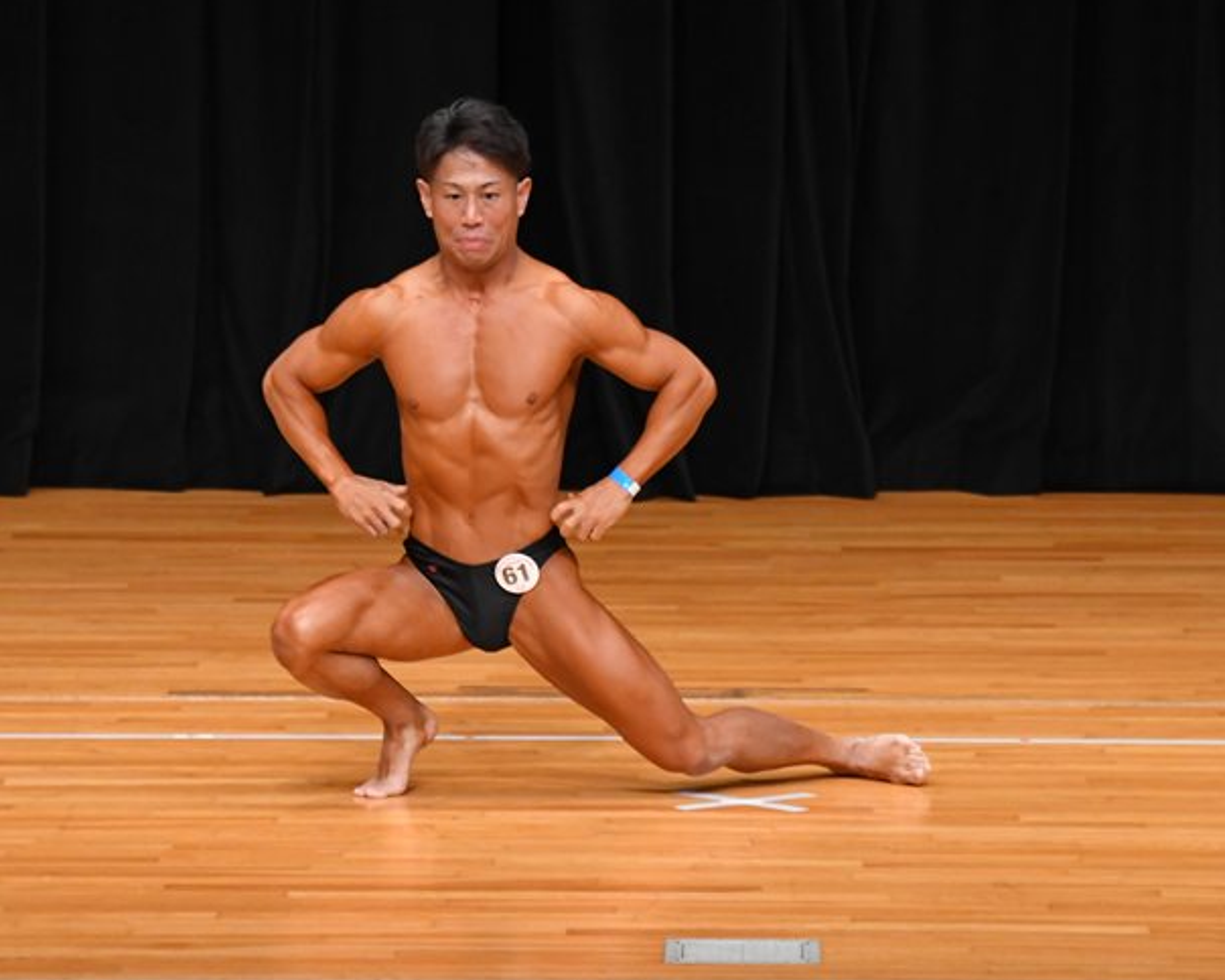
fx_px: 13086
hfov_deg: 5.4
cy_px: 465
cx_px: 492
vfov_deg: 4.3
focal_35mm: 361
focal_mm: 200
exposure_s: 1/400
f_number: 5.6
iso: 3200
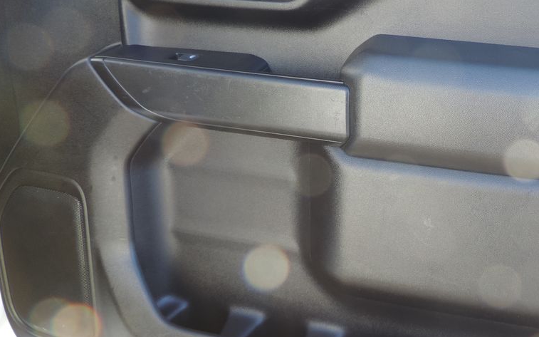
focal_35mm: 43
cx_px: 449
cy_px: 135
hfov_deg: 43.5
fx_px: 632
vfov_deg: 29.8
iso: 80
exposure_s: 1/40
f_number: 3
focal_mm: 4.3
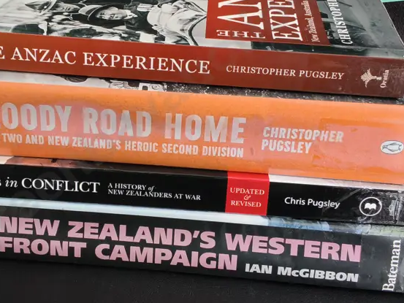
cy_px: 107
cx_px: 153
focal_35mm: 50
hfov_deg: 38.0
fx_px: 584
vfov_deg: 29.0
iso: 50
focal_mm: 2.87
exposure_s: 1/100
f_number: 2
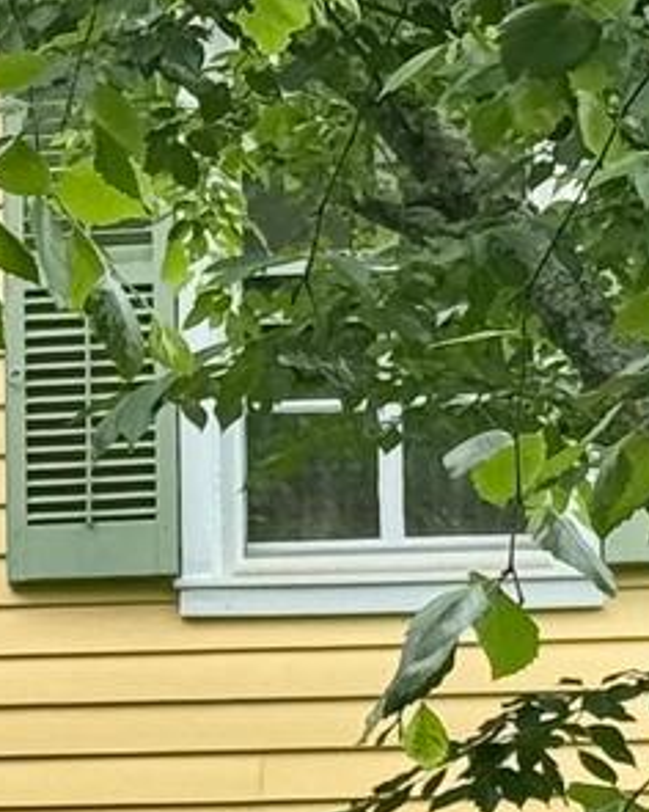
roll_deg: -0.6
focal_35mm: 325
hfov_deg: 4.7
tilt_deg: +8.9
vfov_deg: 5.9
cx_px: -588
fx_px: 7803
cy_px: 724
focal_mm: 6.76
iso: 64
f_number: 1.78
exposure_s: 1/1133
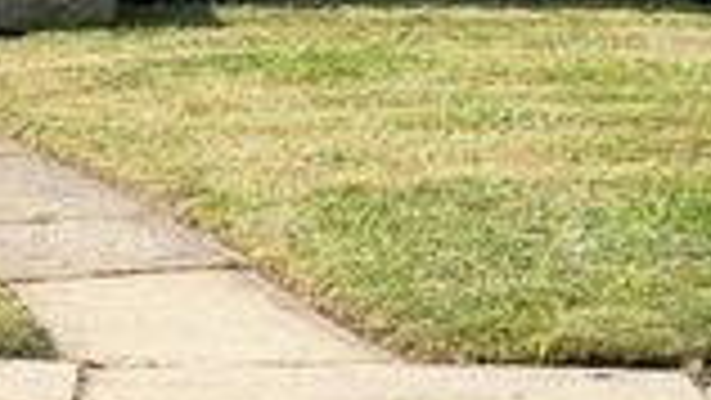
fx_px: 3131
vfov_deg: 7.1
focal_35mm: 166
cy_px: -317
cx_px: 72
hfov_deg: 12.9
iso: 100
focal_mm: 6.76
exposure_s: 1/2494
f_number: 1.78
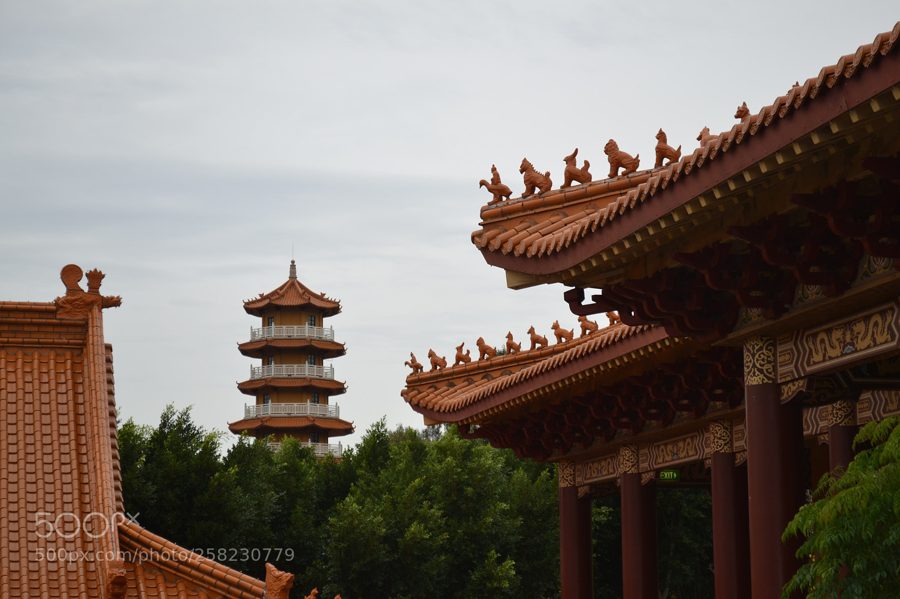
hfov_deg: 24.6
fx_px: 2062
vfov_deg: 16.5
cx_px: 450
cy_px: 300
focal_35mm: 82
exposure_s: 1/125
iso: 100
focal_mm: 55
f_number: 5.6
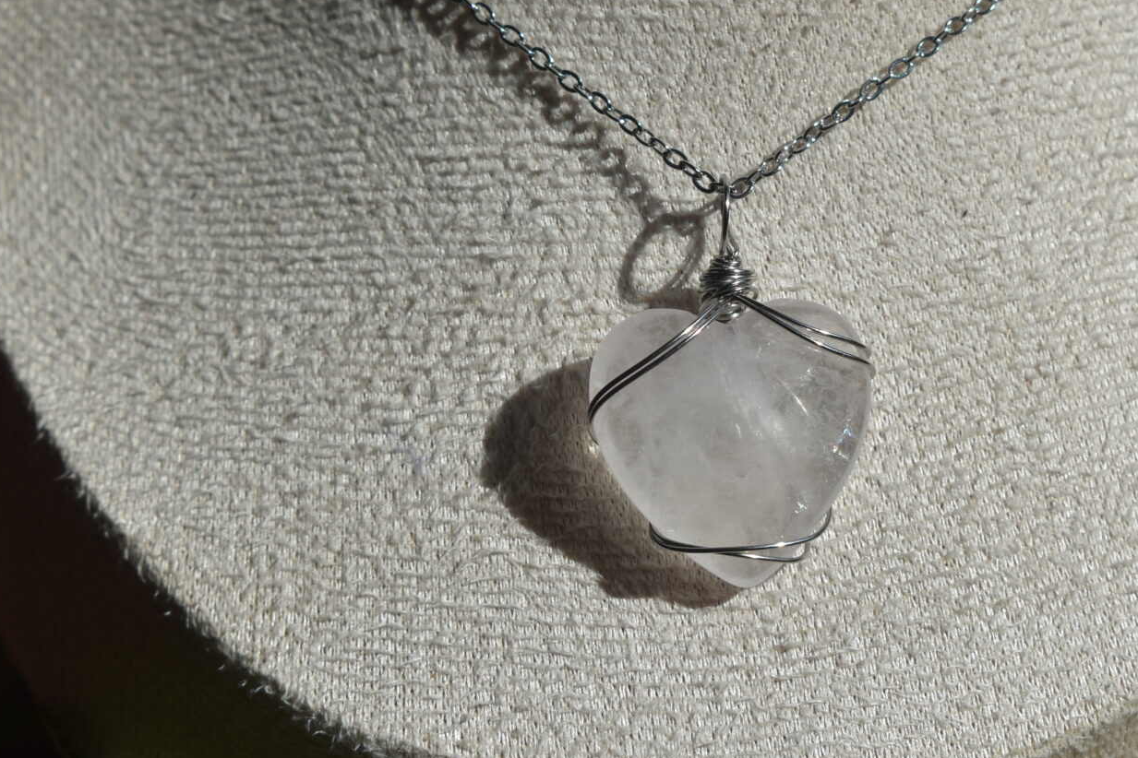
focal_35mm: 109
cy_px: 222
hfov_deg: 18.7
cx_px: 622
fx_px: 3447
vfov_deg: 12.5
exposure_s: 1/640
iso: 100
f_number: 8
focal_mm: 35
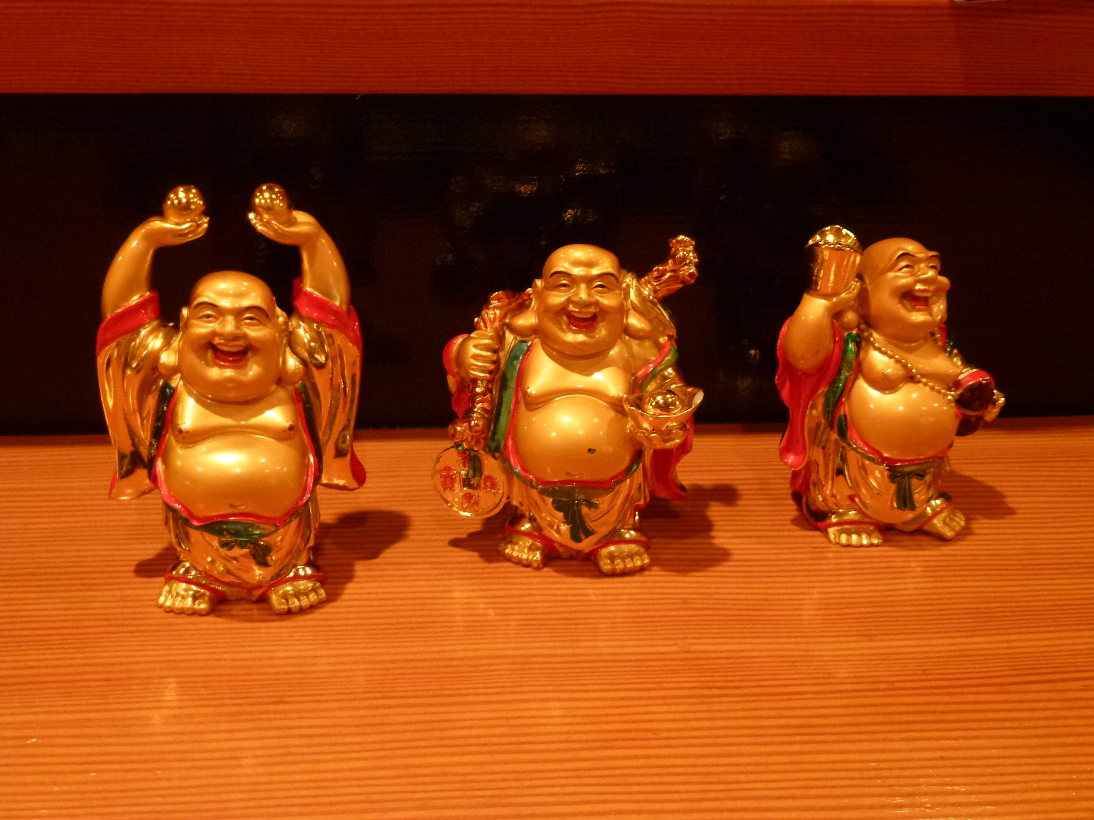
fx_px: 1296
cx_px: 547
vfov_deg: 35.1
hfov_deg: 45.8
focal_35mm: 41
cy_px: 410
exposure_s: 1/13
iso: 400
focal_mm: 7.4
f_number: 3.9
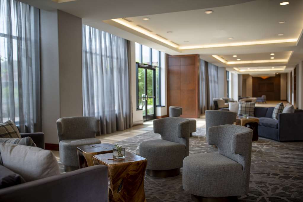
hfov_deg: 54.4
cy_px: 101
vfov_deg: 37.9
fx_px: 295
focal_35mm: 35
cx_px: 152
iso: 64
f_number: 2
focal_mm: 35
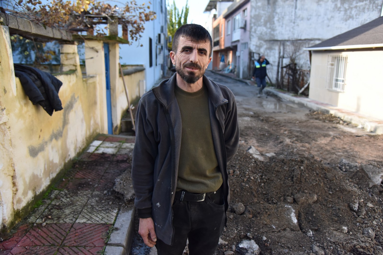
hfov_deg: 61.9
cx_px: 192
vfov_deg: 43.6
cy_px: 128
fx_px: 319
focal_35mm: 30
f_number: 4
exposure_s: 1/2000
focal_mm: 30
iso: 1250
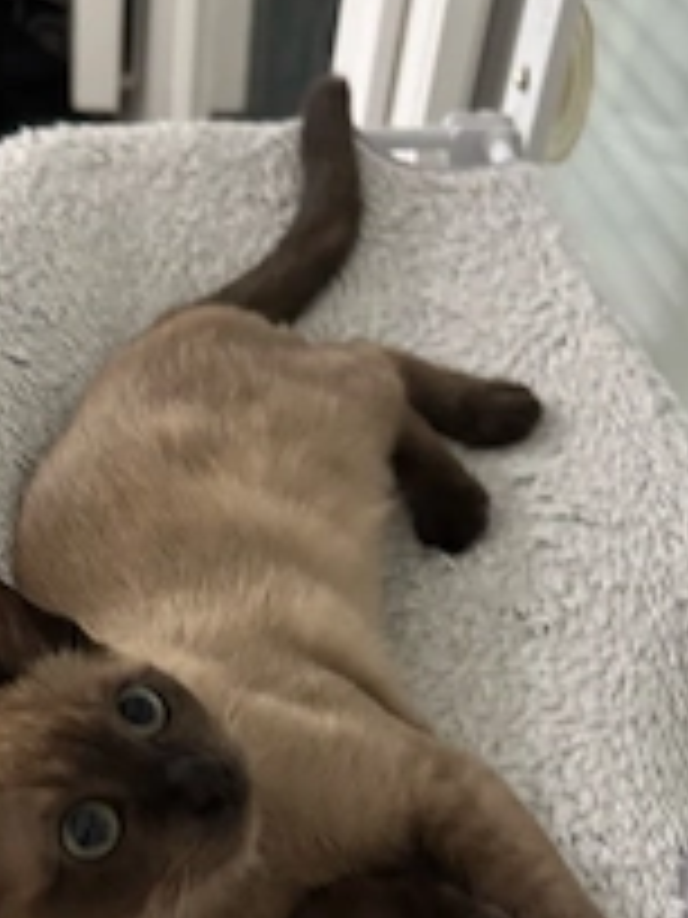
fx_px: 1246
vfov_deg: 39.8
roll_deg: -7.3
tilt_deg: -42.9
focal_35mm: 47
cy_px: 630
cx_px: 247
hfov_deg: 30.7
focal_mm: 6.76
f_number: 1.78
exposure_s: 1/40
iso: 1000
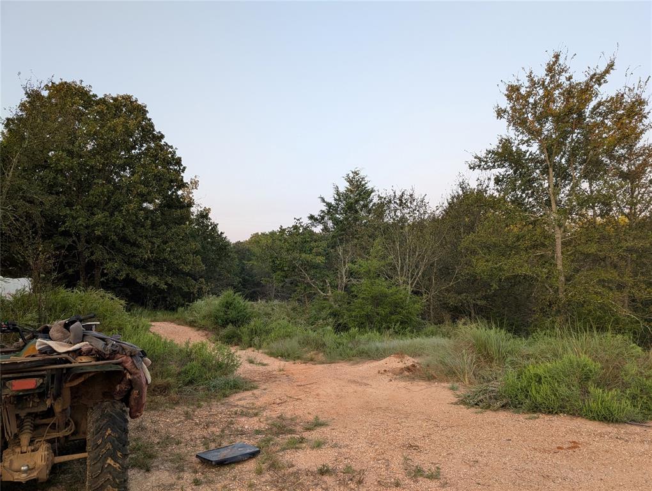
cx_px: 326
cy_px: 246
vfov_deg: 56.9
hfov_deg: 71.5
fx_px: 453
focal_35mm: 24
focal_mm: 6.9
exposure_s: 1/176
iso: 36
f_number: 1.68
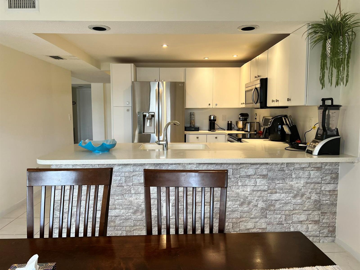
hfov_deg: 67.3
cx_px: 180
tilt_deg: -4.8
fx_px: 270
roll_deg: +0.1
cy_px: 135
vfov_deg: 53.1
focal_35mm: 26
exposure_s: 1/120
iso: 100
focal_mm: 5.7
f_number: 1.5
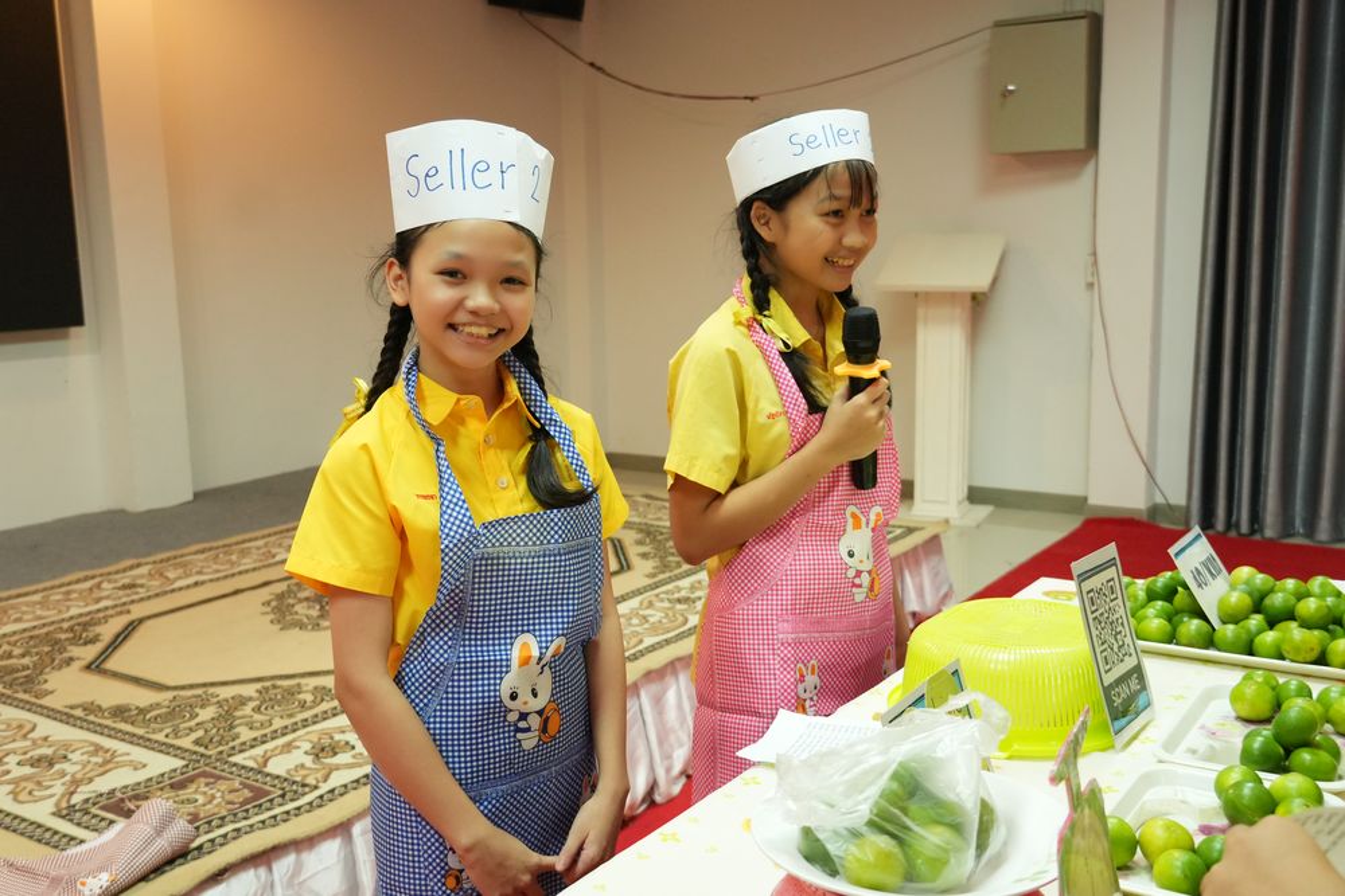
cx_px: 672
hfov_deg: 53.1
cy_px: 448
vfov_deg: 36.9
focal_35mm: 36
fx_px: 1345
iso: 2500
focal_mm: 24
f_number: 4
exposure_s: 1/160
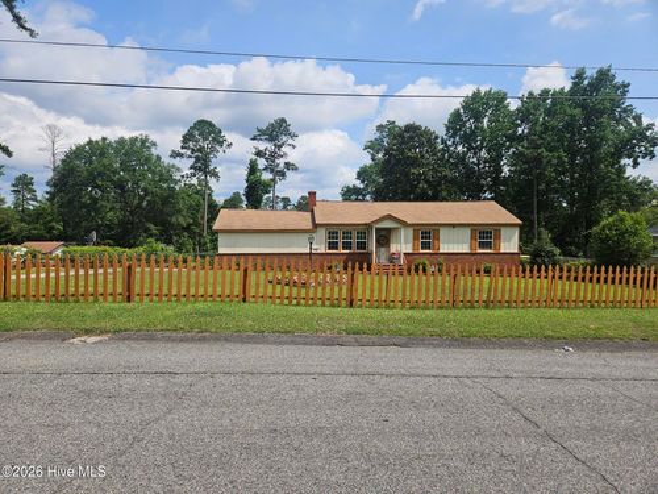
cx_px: 329
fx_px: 437
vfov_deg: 58.9
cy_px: 247
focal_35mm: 23
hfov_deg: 73.9
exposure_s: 1/2782
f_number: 1.8
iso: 25
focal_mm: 5.4
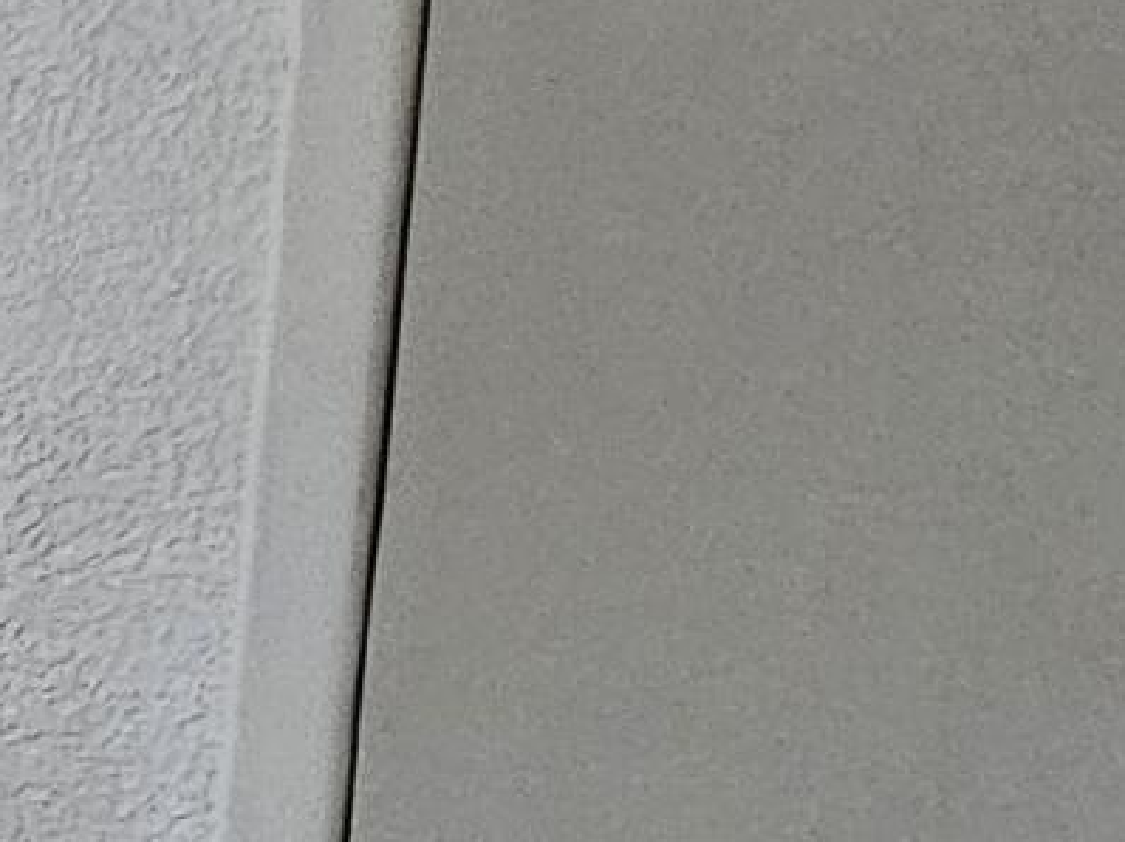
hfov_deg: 11.9
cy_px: 630
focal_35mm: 98
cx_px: -2126
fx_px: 3183
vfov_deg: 15.0
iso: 400
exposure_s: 1/30
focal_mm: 2.2
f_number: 2.2
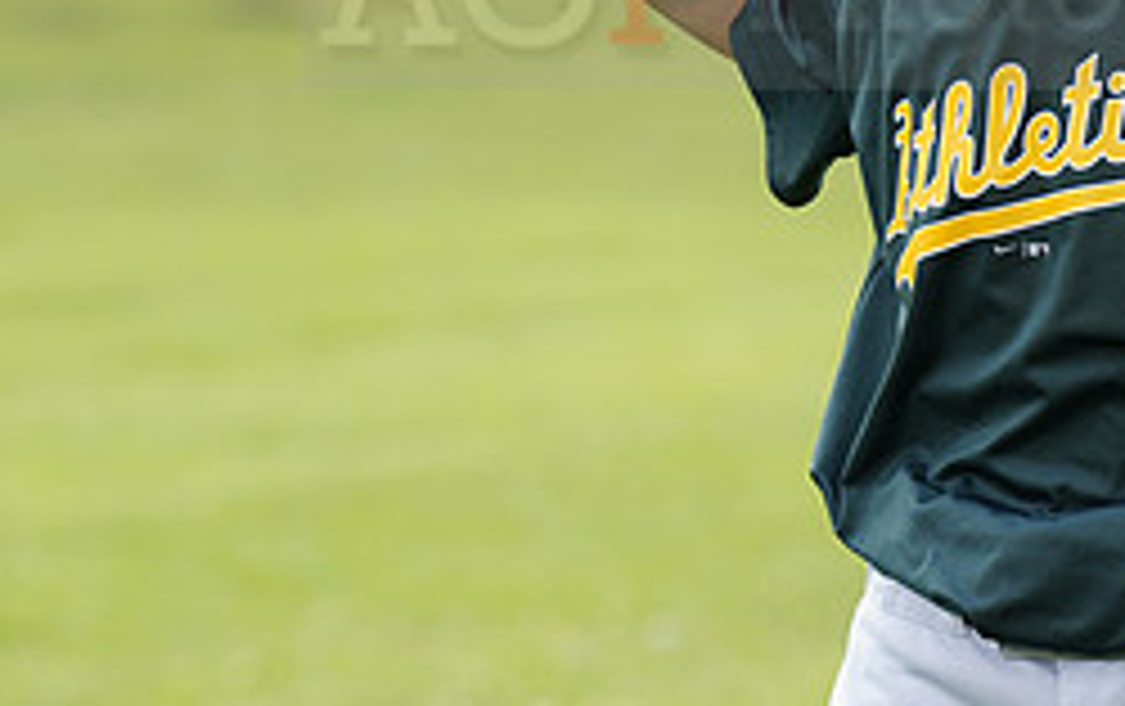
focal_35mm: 347
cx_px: 1058
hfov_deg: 6.0
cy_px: -43
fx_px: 10653
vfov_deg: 3.8
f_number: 5
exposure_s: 1/250
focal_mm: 147
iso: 100
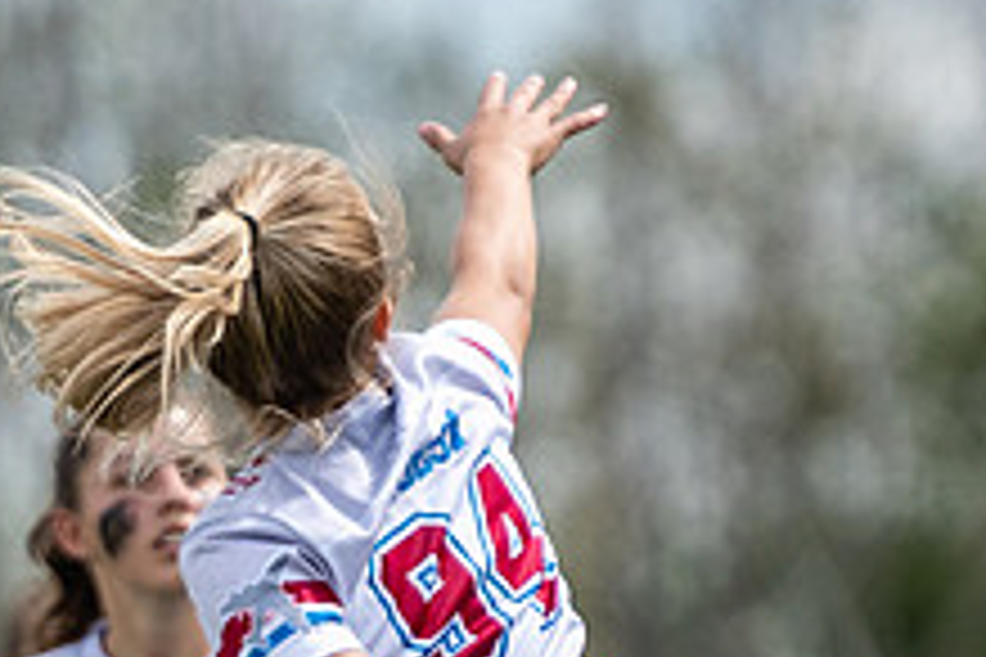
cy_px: 642
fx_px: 34617
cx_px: 626
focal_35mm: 1264
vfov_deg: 1.1
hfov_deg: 1.6
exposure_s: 1/2500
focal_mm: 200
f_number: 2.8
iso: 125
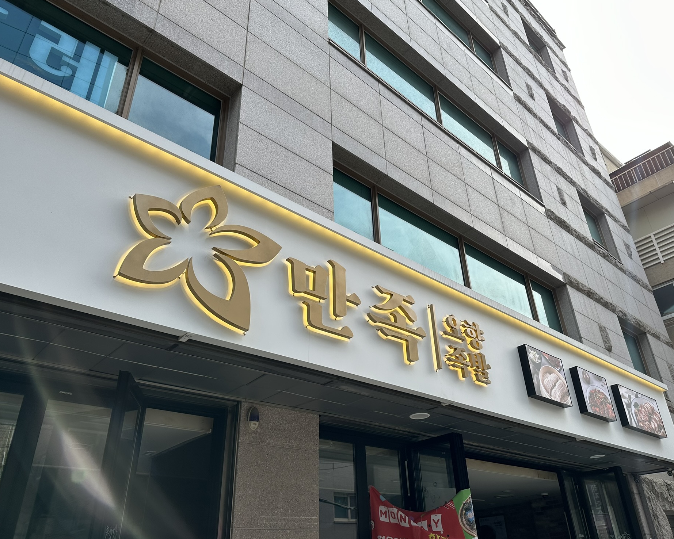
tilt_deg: +31.0
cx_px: 365
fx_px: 519
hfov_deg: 65.9
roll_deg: +3.6
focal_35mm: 26
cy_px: 272
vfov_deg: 54.9
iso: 80
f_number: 1.78
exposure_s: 1/1692
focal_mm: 6.86
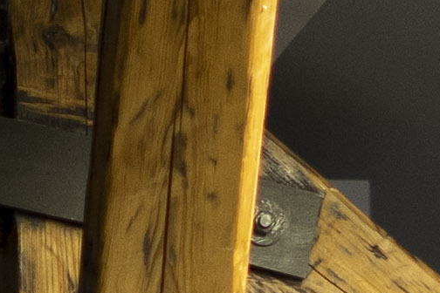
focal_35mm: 586
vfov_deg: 2.3
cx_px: 265
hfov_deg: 3.5
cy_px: 927
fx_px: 7162
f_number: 1.8
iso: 400
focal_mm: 50
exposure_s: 1/80
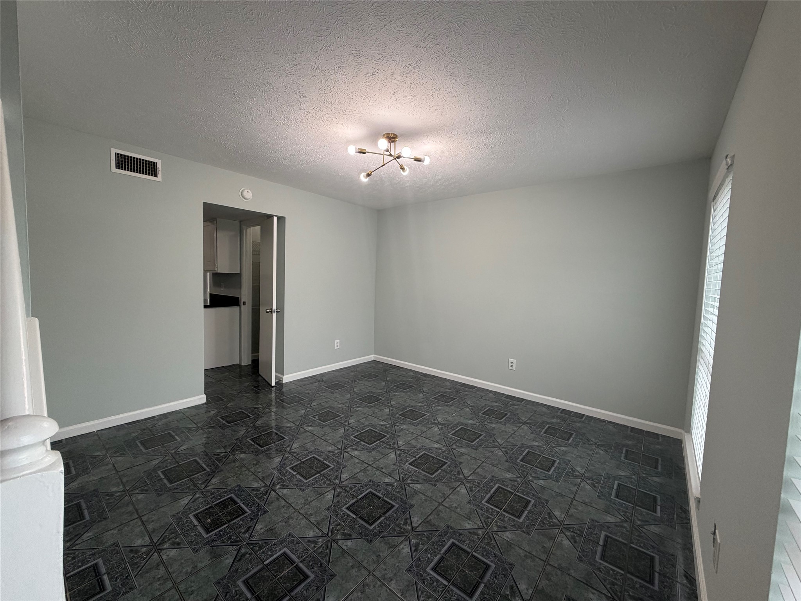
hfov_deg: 102.1
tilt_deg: -4.2
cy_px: 300
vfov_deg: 85.7
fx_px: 324
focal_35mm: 14
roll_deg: -1.7
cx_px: 400
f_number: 2.2
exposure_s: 1/120
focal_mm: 2.22
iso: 160
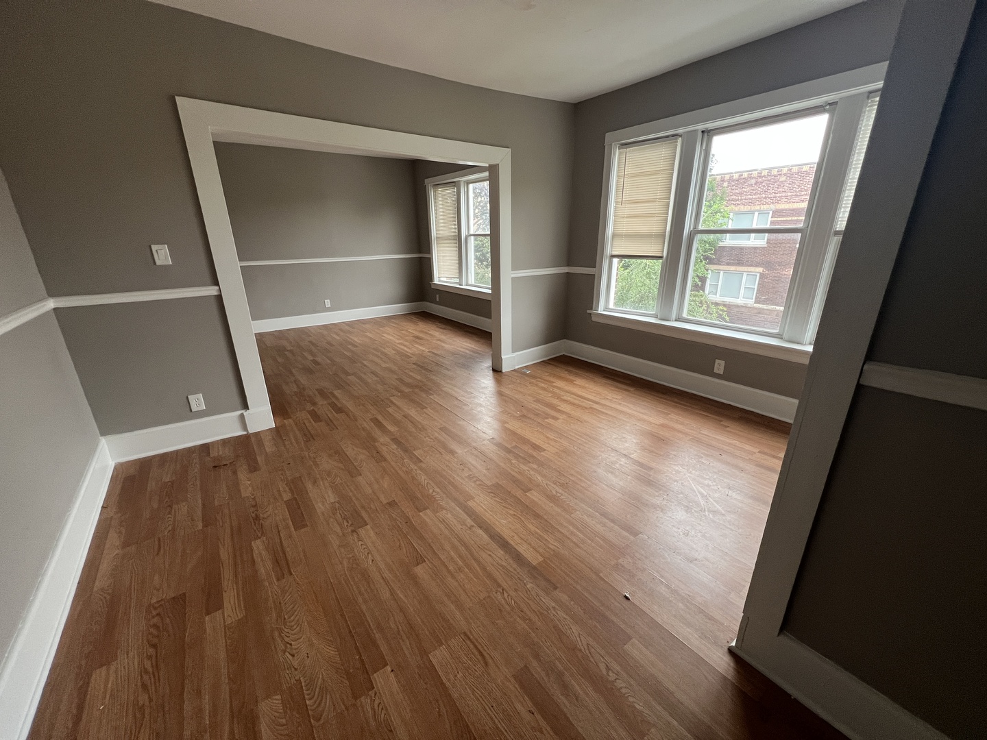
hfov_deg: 106.2
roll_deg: +0.9
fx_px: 371
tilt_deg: -18.8
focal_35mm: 13
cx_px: 494
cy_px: 370
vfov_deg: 89.9
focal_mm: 1.57
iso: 160
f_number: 1.8
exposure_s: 1/99
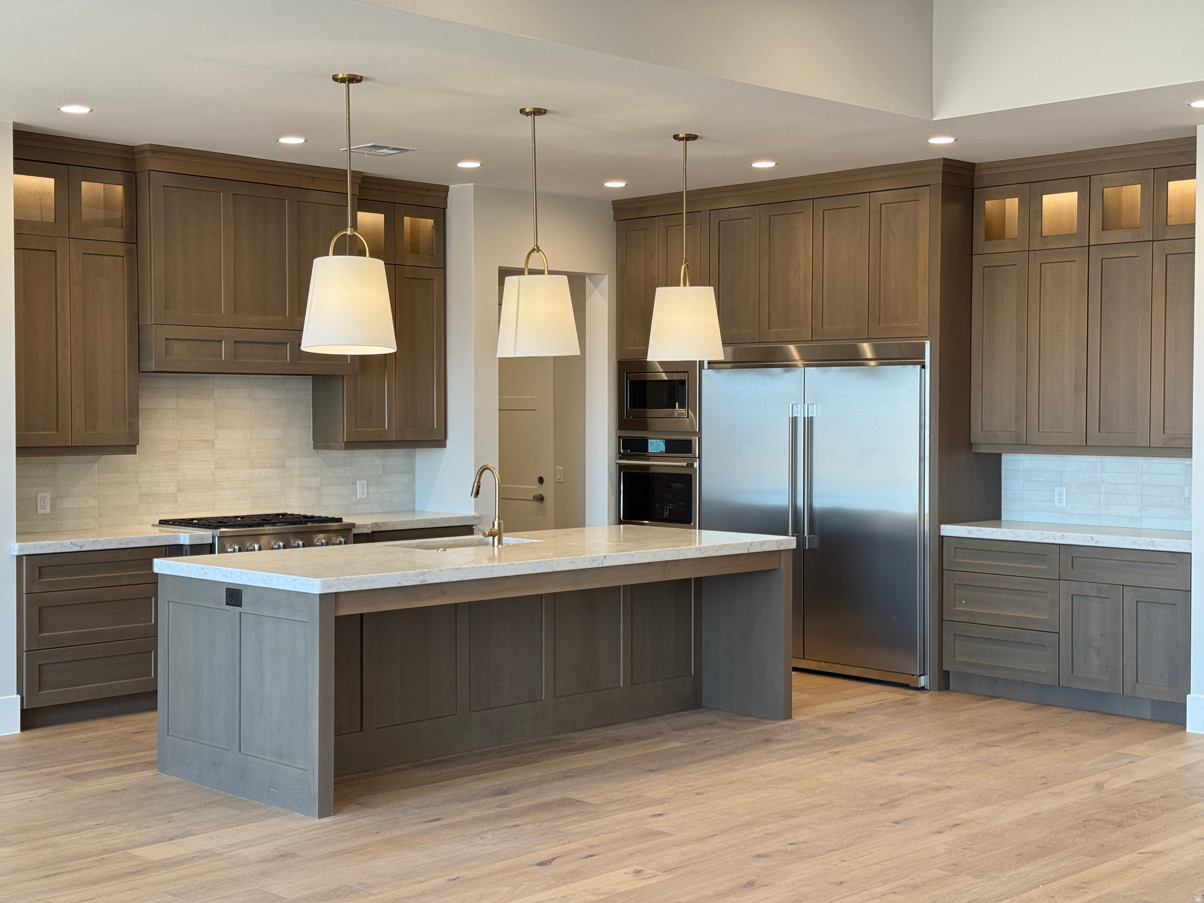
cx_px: 602
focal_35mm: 48
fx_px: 1670
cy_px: 452
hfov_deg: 39.7
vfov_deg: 30.3
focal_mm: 6.76
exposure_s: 1/60
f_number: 1.78
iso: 64
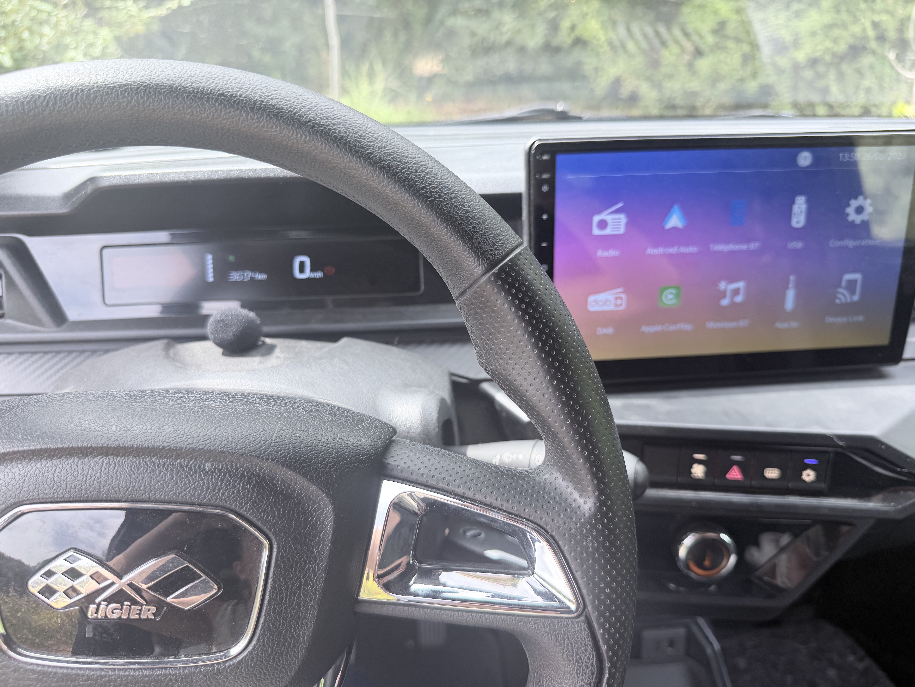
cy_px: 344
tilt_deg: -30.7
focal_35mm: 24
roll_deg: -0.3
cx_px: 458
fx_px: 634
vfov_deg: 56.8
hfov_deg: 71.6
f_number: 1.78
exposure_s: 1/336
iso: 100
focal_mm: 6.76
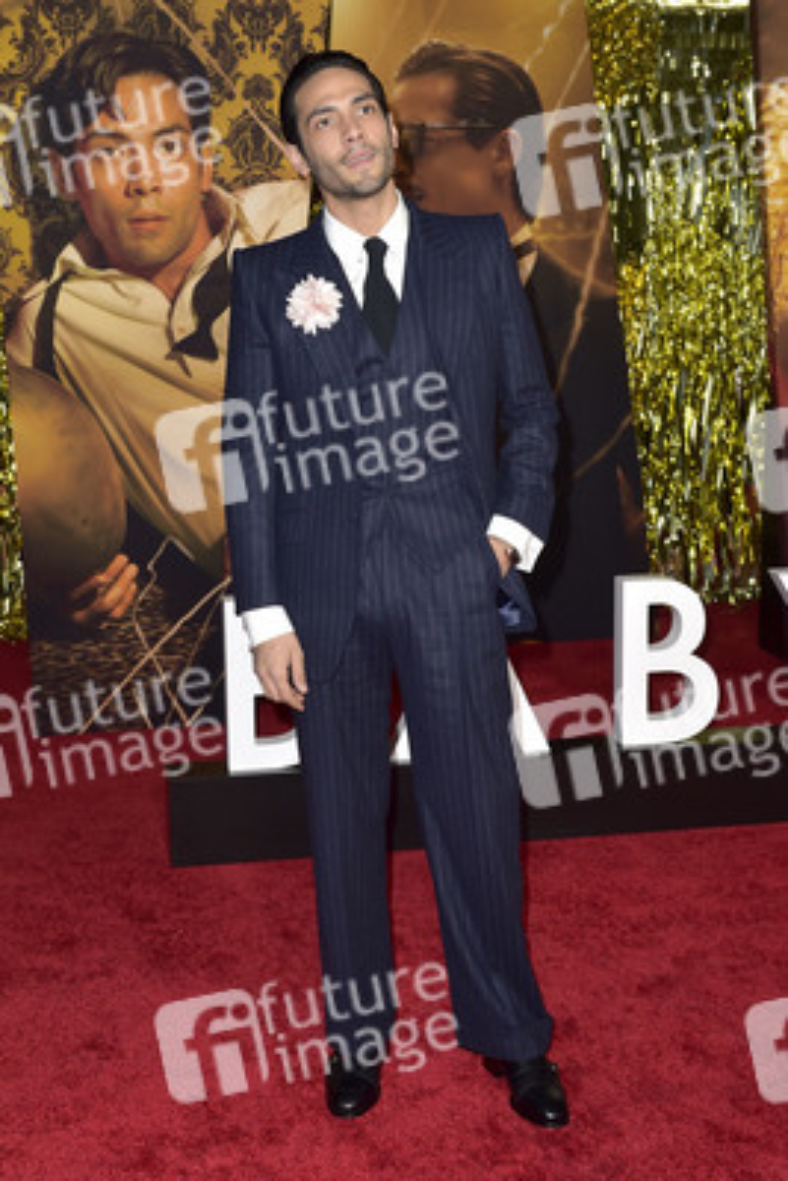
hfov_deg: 27.0
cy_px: 590
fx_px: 1640
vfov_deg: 39.6
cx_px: 394
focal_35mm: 50
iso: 1000
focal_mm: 50
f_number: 6.3
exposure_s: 1/250
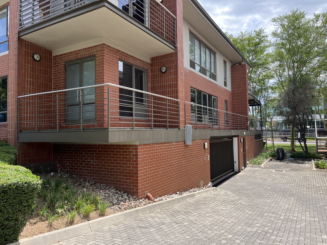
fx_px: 246
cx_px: 164
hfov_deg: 67.3
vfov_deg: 53.1
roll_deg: -0.2
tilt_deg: +4.5
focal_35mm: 26
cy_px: 122
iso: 50
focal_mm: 5.1
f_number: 1.6
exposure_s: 1/1163
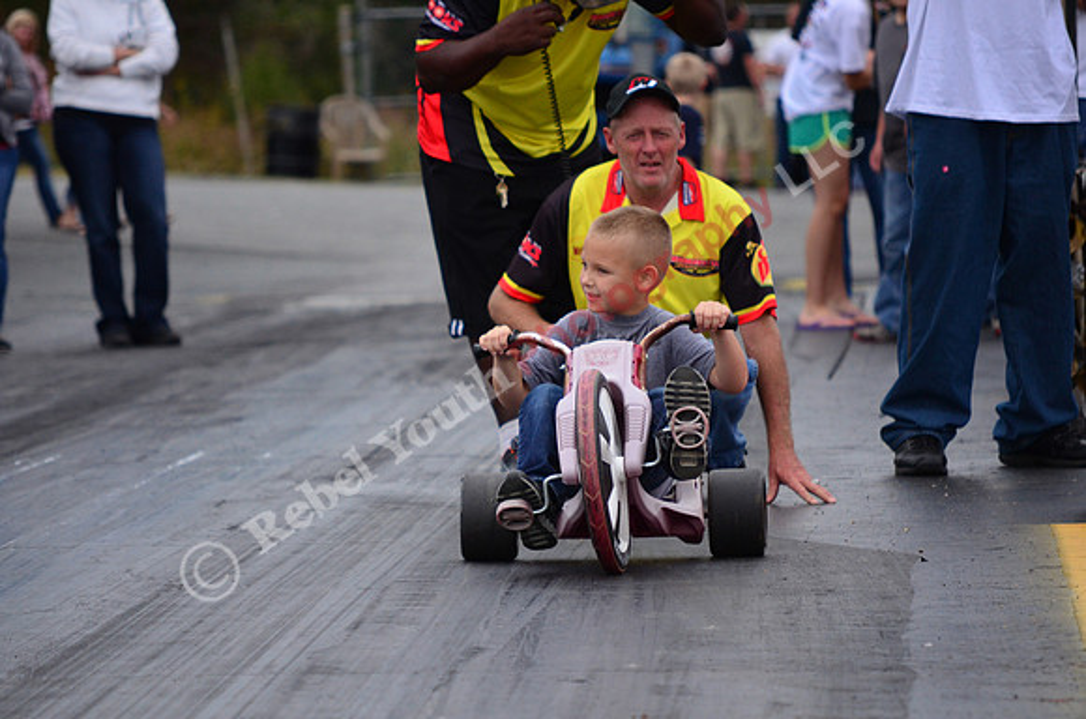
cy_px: 360
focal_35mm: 300
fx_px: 9030
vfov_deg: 4.6
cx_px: 543
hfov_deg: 6.9
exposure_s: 1/2000
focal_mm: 200
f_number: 5.6
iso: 1000
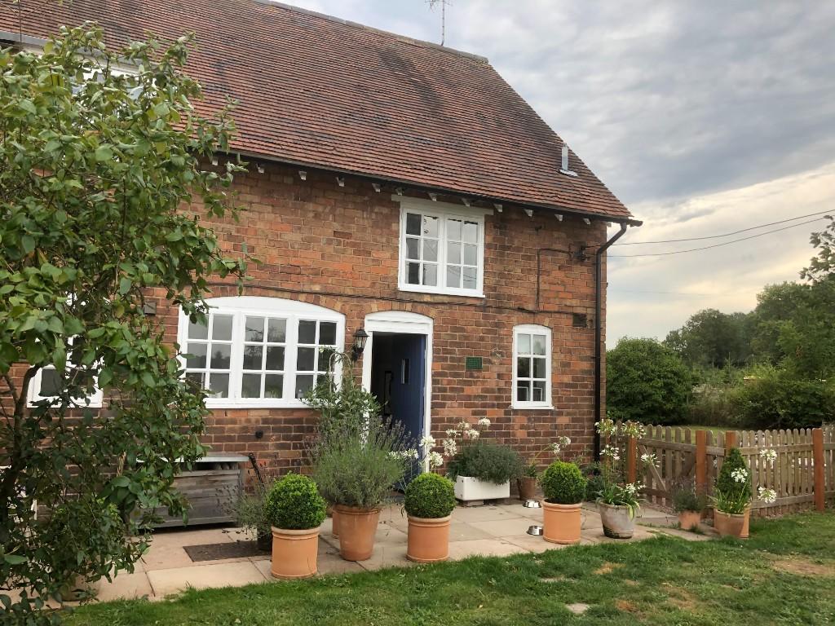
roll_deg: -0.7
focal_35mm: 28
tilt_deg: +6.1
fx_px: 675
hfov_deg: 63.4
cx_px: 418
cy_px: 313
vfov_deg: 49.7
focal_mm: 3.99
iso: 20
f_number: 1.8
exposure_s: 1/393
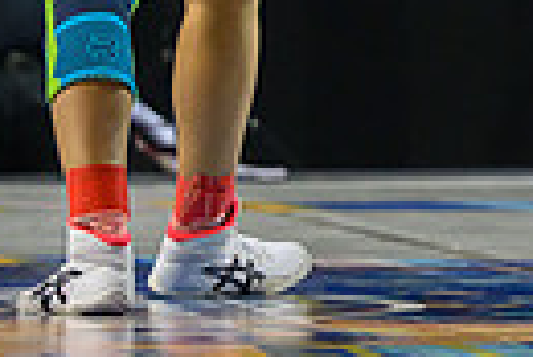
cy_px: -532
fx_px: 6373
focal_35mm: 430
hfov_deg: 4.7
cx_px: 1085
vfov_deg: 3.2
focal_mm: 84
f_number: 2.8
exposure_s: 1/1000
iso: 5000
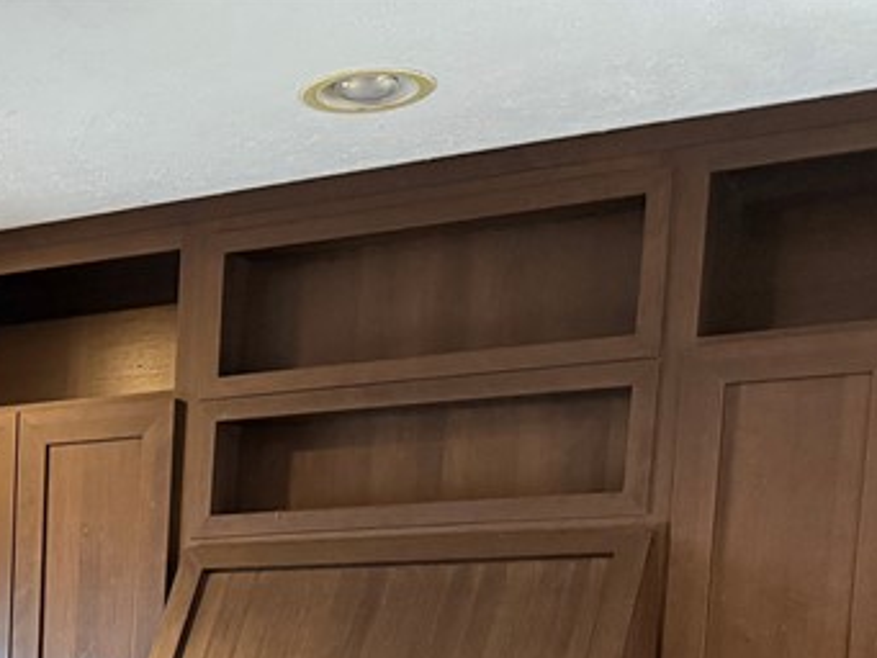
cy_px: 974
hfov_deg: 24.4
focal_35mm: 72
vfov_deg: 18.3
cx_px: -180
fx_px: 1825
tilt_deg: -7.7
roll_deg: -0.7
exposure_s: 1/40
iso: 1000
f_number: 1.78
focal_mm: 6.76
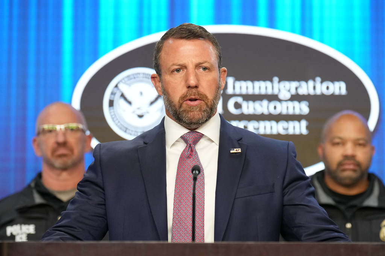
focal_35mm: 157
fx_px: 1678
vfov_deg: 8.7
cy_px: 128
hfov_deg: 13.1
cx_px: 192
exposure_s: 1/250
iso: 2500
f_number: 2.8
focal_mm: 105
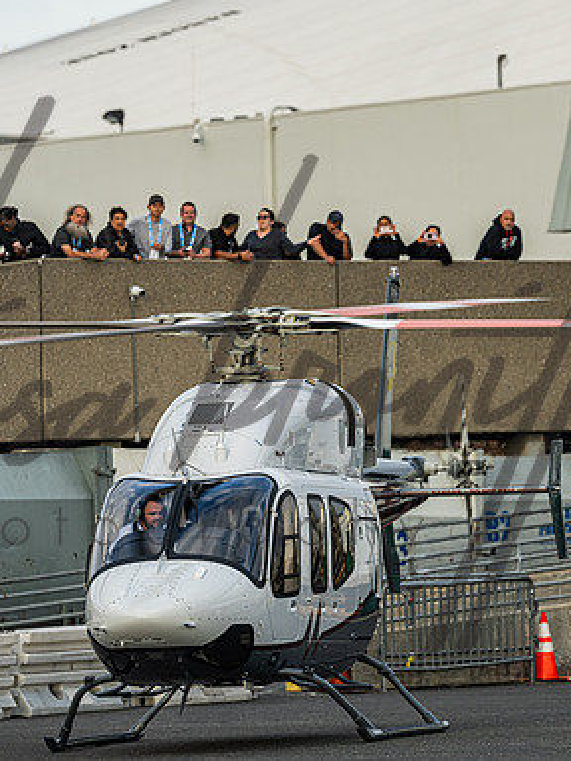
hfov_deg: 3.3
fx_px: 9787
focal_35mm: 445
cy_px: 361
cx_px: 294
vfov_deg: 4.5
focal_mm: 280
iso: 125
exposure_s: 1/200
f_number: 7.1
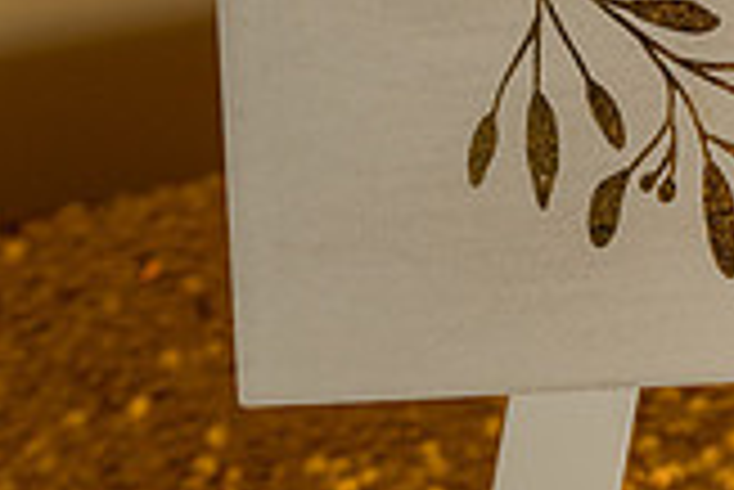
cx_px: 1085
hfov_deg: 15.6
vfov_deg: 10.8
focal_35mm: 121
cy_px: -326
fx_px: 2469
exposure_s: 1/100
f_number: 5.6
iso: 800
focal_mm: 34
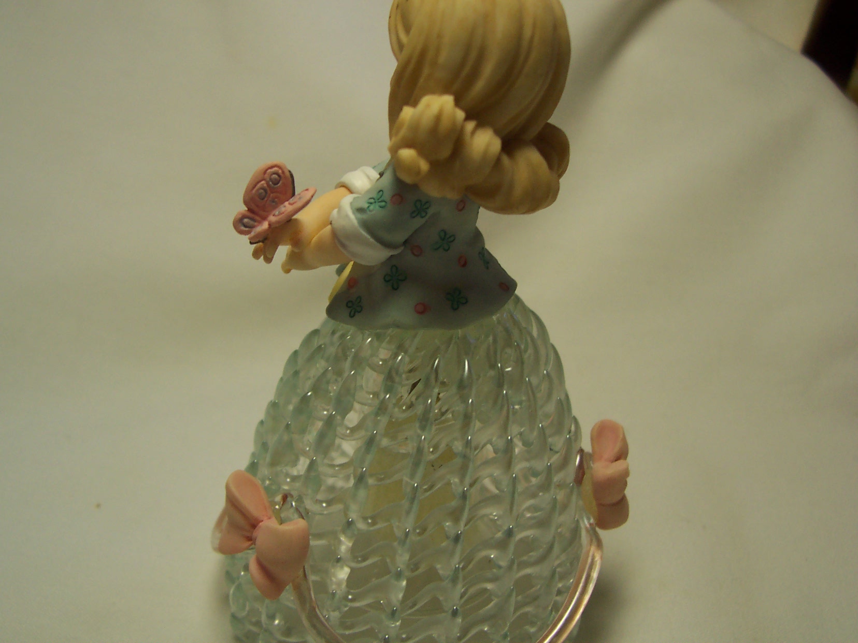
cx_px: 429
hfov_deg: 50.1
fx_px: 917
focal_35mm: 37
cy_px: 322
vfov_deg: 38.7
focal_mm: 5.6
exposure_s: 1/125
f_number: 2.8
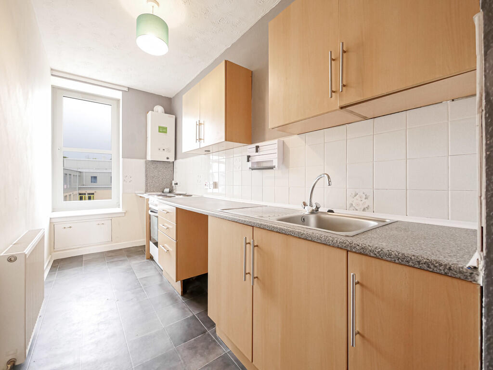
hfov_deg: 102.1
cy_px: 185
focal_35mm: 14
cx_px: 246
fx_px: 199
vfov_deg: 85.7
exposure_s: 1/60
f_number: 4
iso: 1600
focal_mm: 7
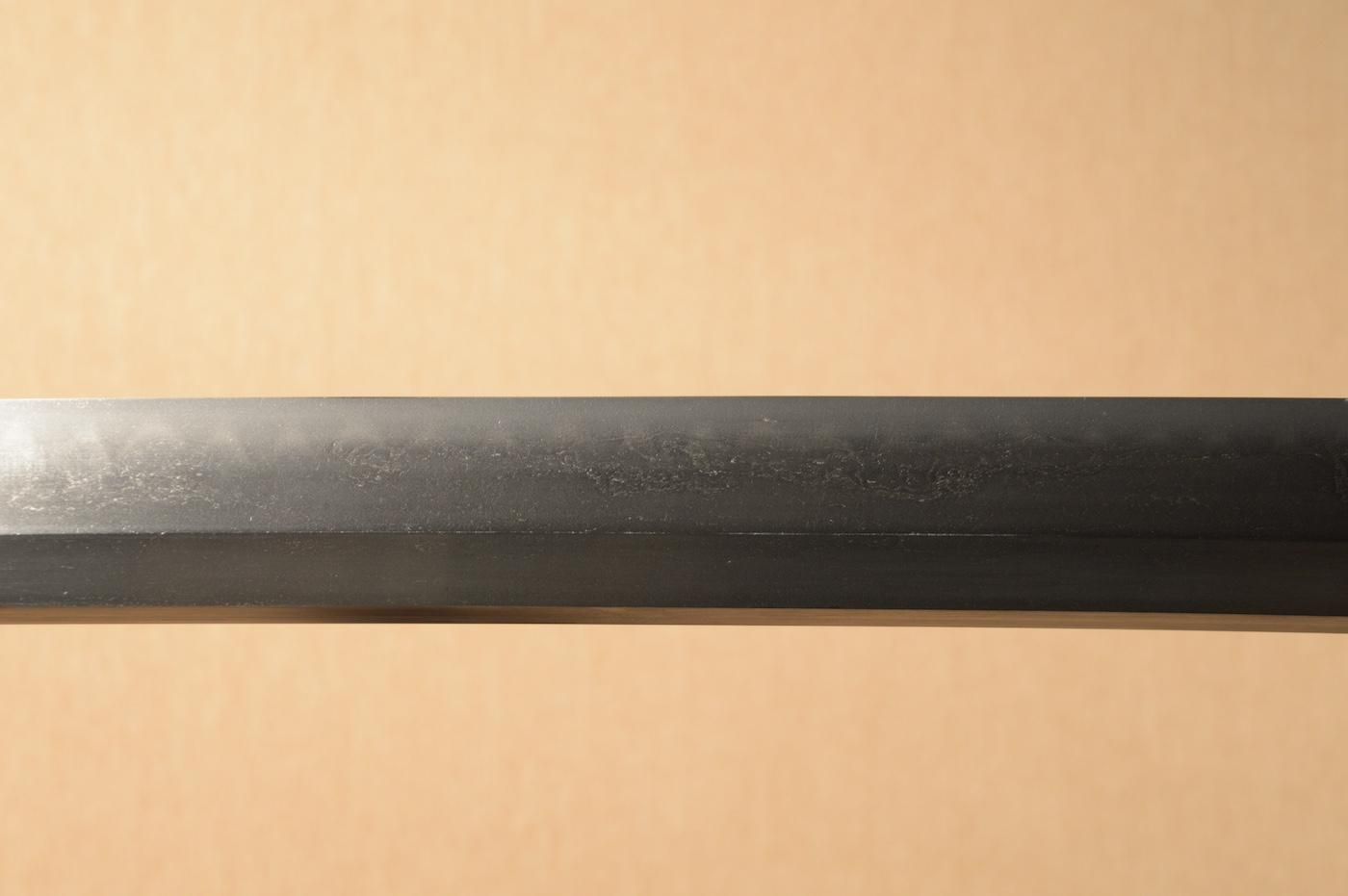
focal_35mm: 87
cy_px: 448
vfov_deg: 15.7
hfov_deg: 23.4
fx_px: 3255
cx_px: 674
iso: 400
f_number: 11
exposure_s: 1/2
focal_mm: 58
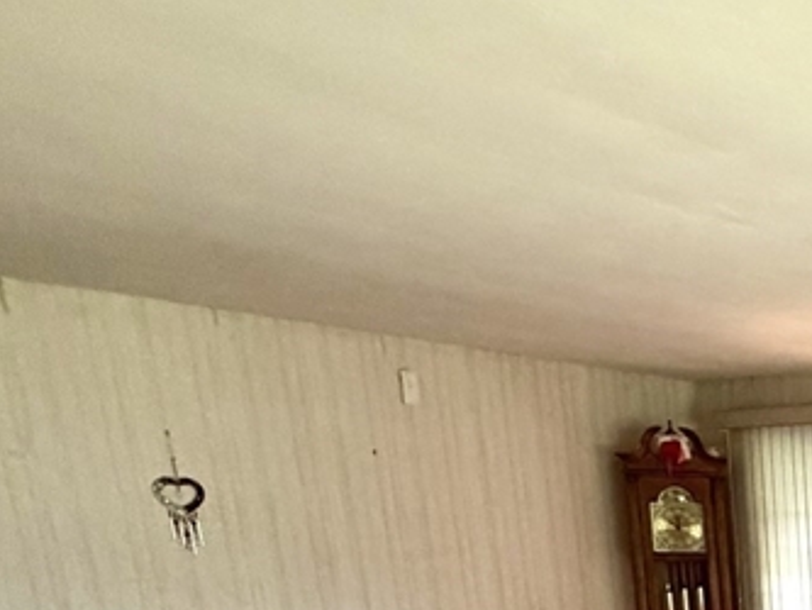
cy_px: 759
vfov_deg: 28.5
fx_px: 1009
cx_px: 1166
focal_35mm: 43
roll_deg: -0.7
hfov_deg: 29.8
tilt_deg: -12.6
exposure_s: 1/60
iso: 320
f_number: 2.2
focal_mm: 2.22
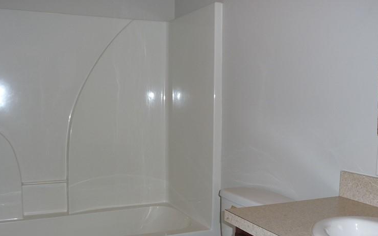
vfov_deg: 31.0
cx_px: 184
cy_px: 155
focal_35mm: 41
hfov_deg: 48.2
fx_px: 422
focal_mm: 4.7
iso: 100
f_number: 3.3
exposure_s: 1/30
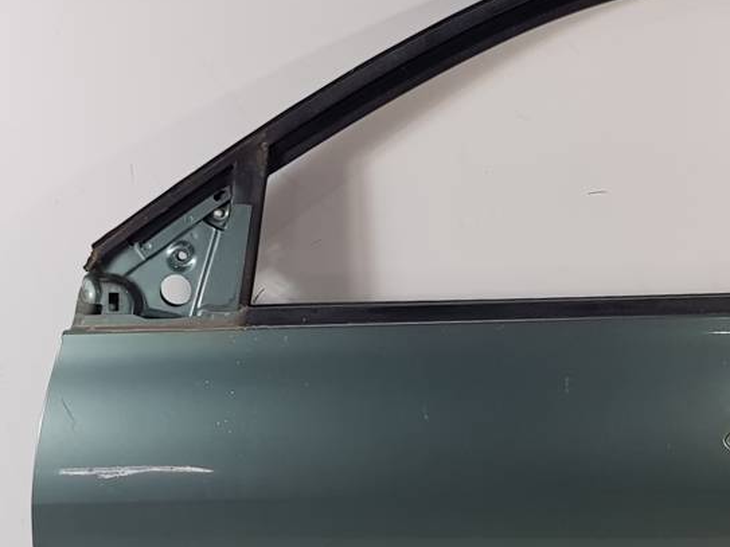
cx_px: 536
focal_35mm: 46
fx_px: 970
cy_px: 347
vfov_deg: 31.3
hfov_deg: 40.2
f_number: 1.7
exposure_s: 1/100
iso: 50
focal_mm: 4.2
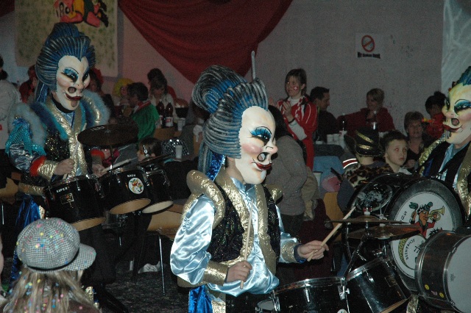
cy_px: 156
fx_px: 1373
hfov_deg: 19.5
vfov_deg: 13.0
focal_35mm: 105
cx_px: 236
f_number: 5
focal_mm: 70
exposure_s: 1/60
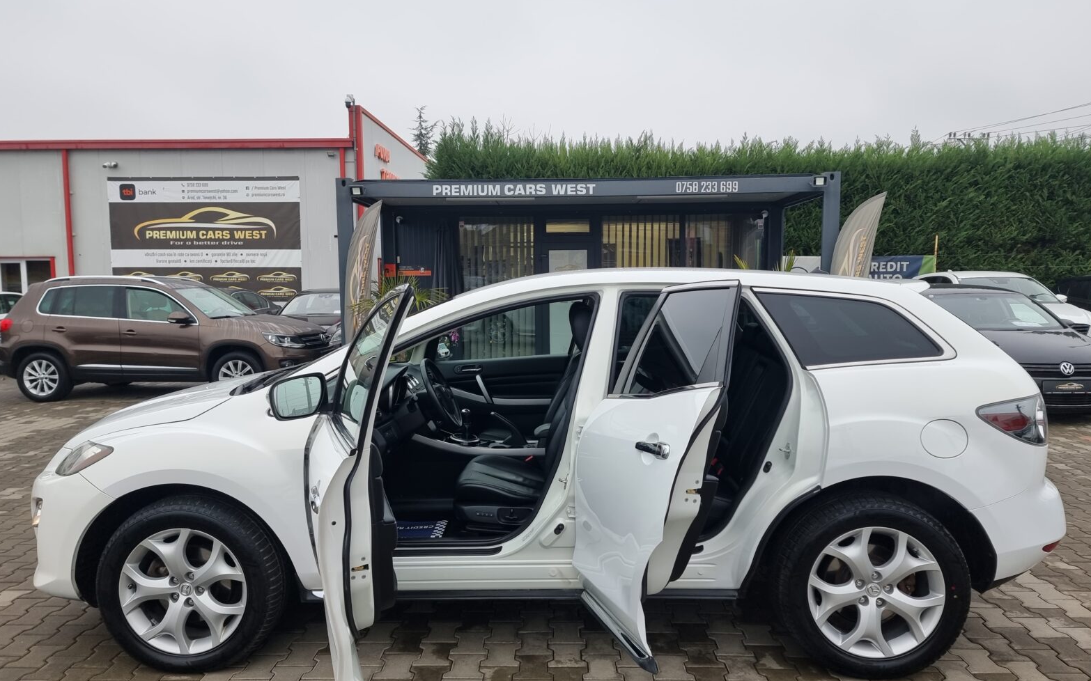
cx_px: 543
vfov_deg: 47.6
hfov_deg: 70.4
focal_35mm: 26
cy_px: 338
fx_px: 773
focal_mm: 6.7
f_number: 1.8
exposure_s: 1/120
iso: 50
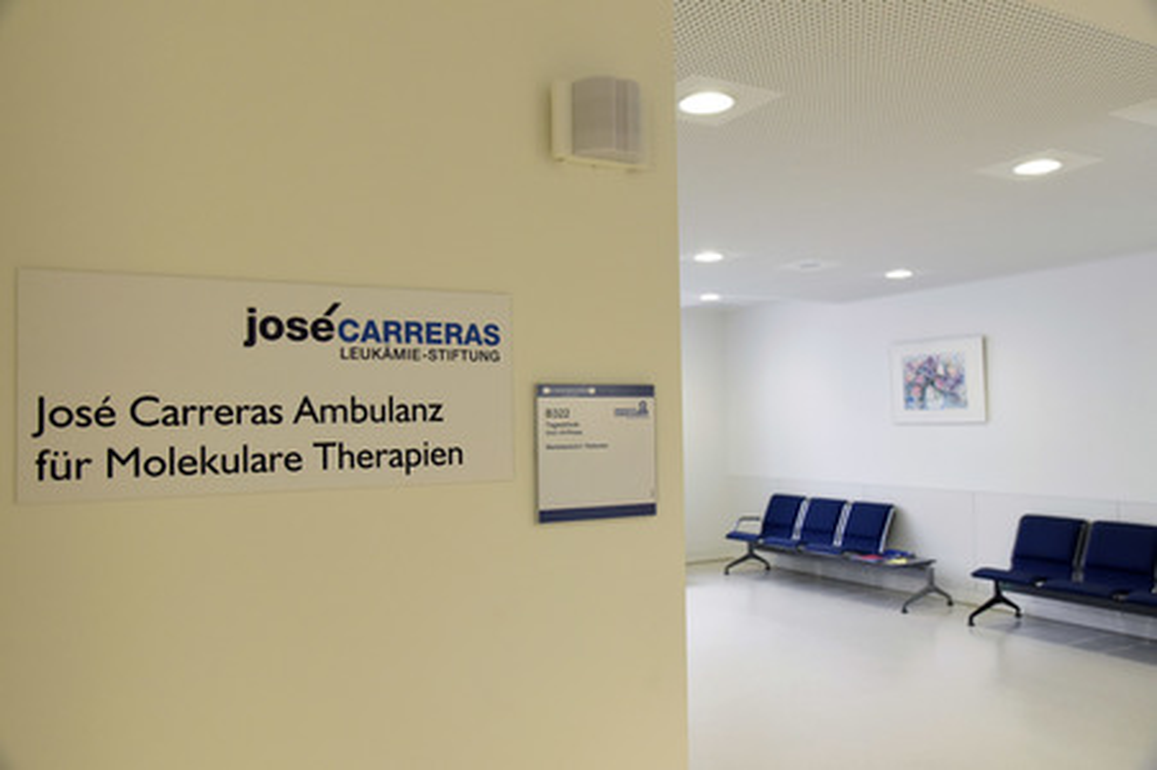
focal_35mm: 30
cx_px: 578
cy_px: 385
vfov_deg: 43.5
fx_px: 963
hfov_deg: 62.0
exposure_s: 1/100
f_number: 7.1
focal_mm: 30
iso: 4000
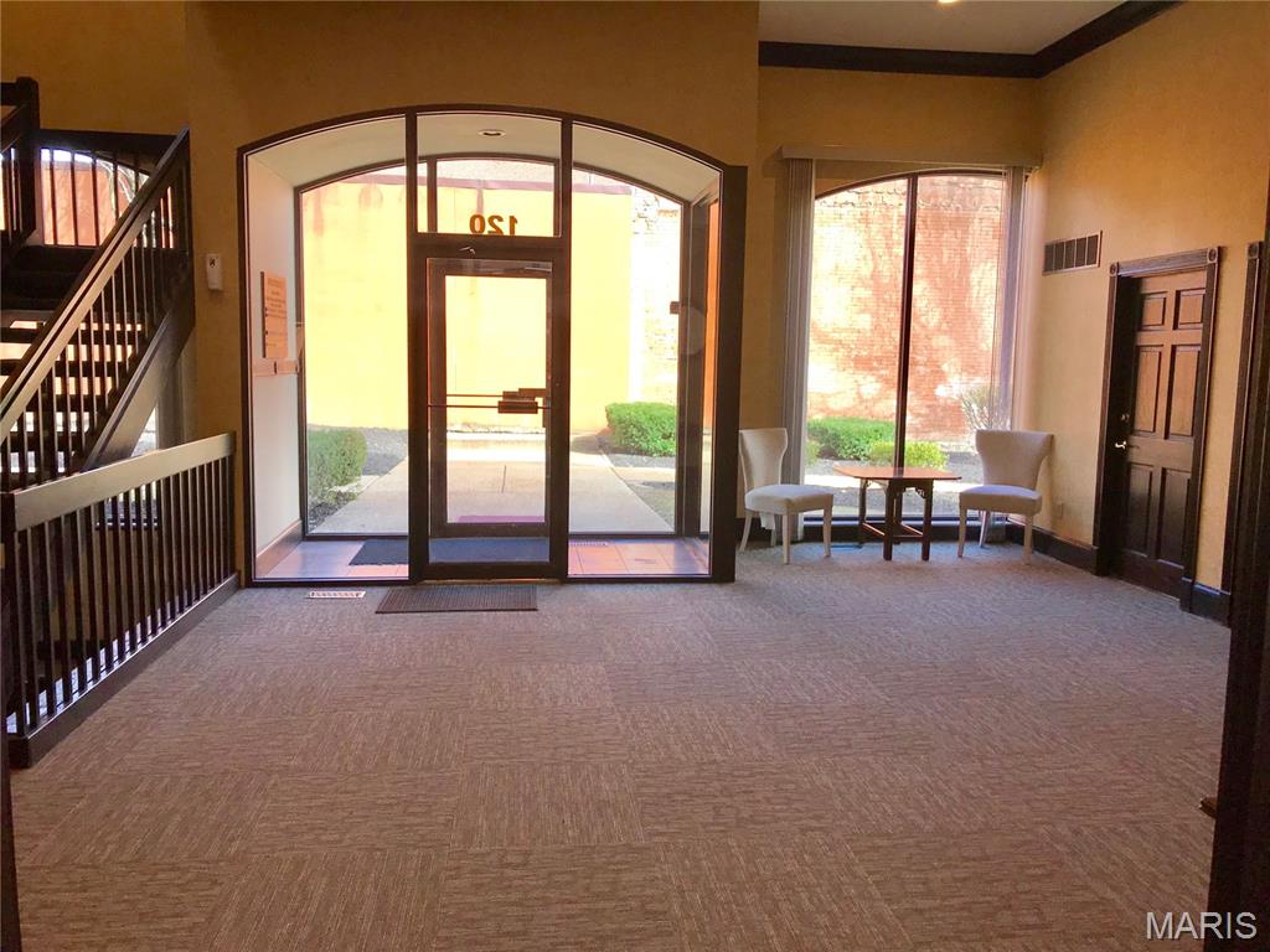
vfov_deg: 49.7
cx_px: 635
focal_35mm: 28
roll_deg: -0.5
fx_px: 1027
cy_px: 476
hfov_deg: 63.4
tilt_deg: -6.8
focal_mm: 3.99
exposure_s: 1/120
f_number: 1.8
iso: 25
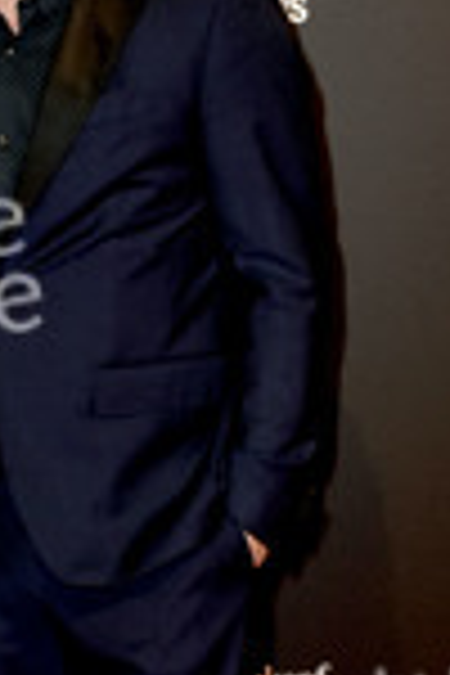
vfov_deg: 14.5
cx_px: -58
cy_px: 531
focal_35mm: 140
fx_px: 2631
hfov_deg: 9.7
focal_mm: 35
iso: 1000
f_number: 6.3
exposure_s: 1/125
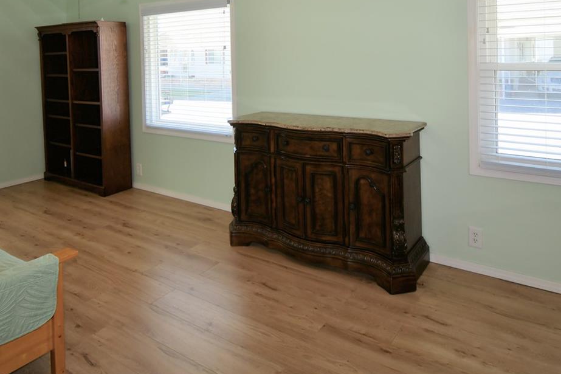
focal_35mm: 26
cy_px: 64
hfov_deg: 69.4
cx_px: 292
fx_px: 405
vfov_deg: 46.4
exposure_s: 1/60
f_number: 4.5
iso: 100
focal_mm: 10
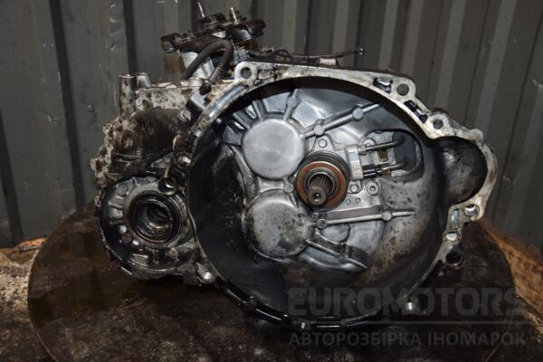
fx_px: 588
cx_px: 272
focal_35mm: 39
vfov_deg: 34.2
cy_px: 181
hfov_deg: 49.6
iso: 800
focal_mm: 26
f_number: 5
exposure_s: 1/60
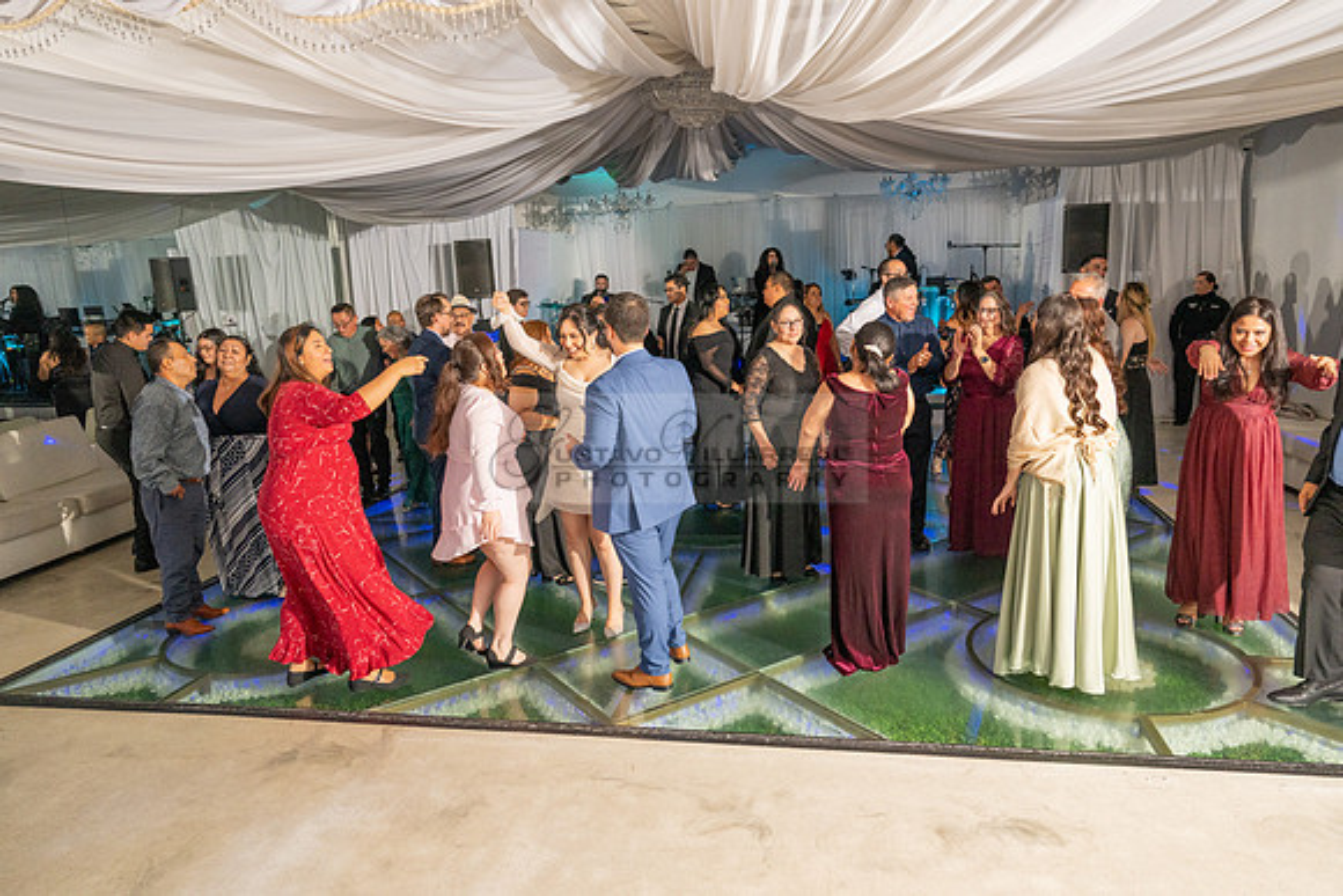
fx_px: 896
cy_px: 448
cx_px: 672
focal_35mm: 24
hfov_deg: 73.7
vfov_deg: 53.2
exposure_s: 1/160
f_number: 4
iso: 1000
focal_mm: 24
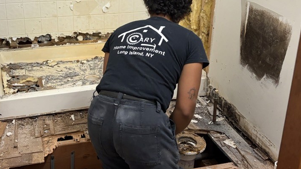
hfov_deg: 40.4
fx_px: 407
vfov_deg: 23.4
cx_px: 118
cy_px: 63
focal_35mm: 51
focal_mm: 5.96
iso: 200
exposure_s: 1/60
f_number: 1.6
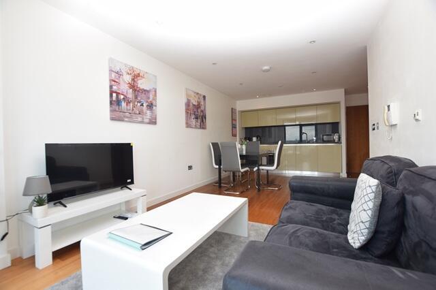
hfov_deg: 100.4
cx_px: 218
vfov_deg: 77.3
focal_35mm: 15
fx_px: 182
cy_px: 145
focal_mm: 10
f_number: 5.6
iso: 400
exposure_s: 1/125
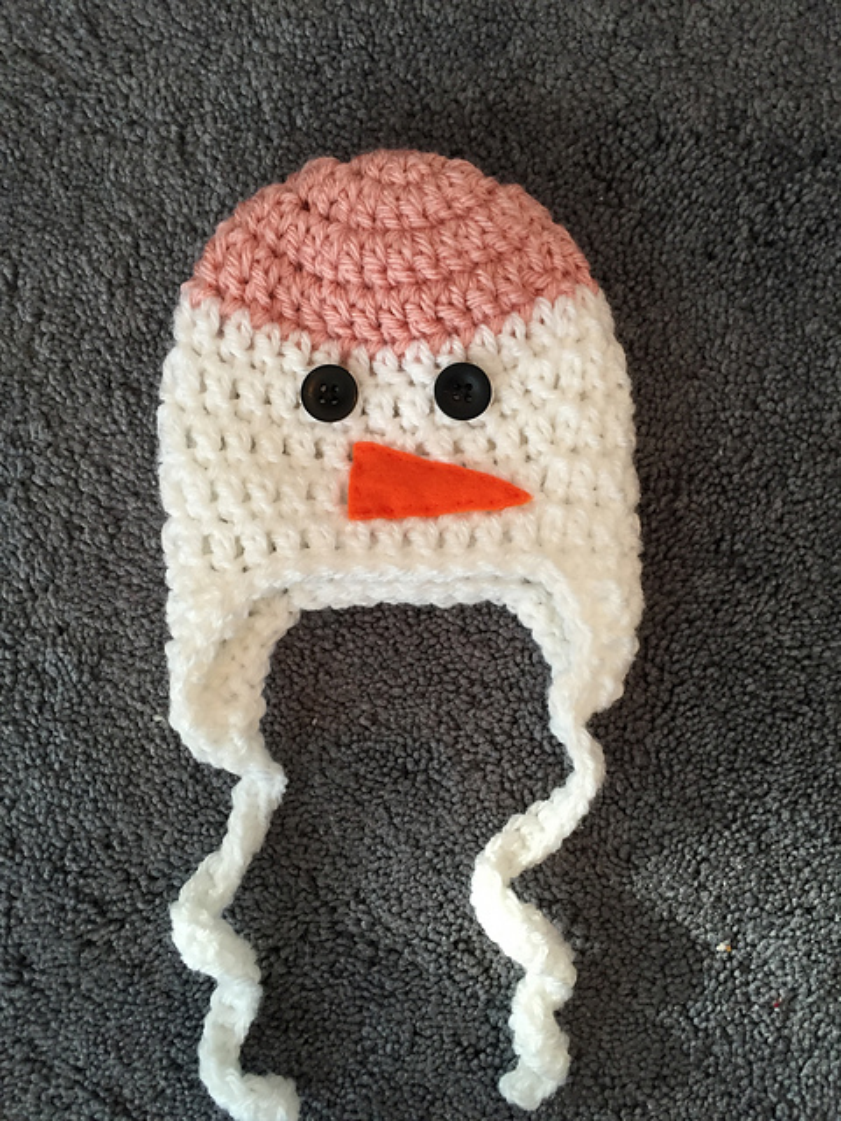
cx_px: 420
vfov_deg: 61.7
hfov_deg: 48.2
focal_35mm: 29
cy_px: 560
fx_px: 939
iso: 64
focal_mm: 4.15
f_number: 2.2
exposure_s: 1/30
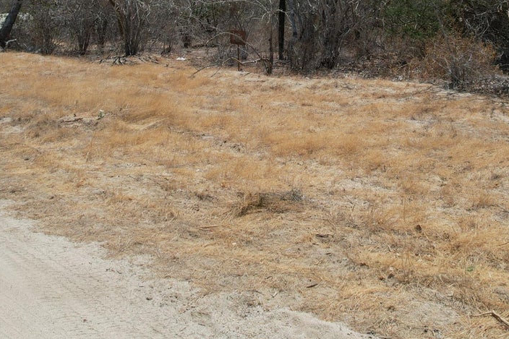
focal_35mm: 48
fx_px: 678
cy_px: -1
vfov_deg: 26.5
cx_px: 306
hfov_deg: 40.9
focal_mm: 8.38
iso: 110
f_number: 2.8
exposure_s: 1/4000
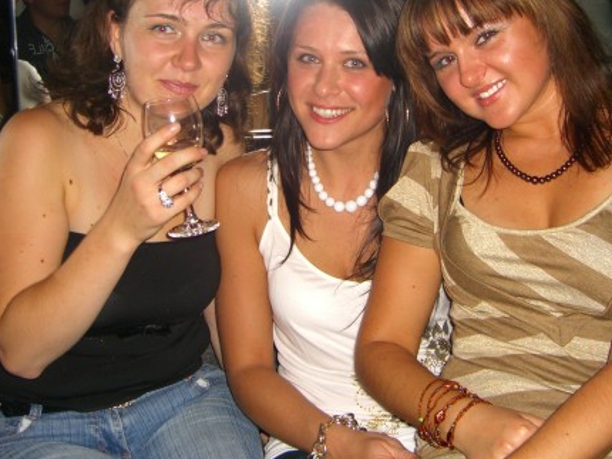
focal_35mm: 53
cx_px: 350
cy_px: 148
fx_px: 938
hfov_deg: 36.1
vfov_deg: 27.4
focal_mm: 7.9
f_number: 2.8
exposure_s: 1/60
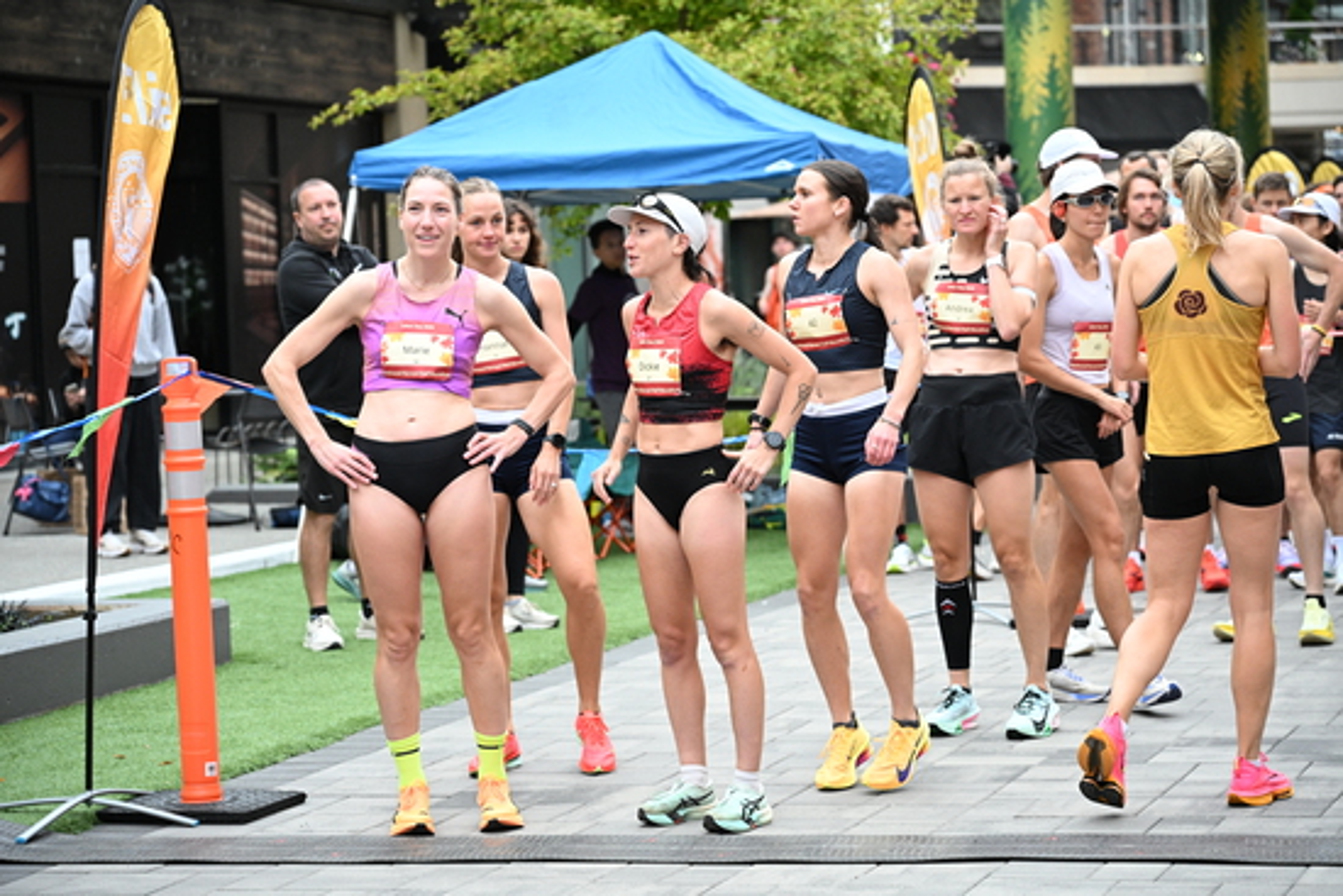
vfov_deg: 15.9
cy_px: 448
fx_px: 3209
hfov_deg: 23.6
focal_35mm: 86
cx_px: 672
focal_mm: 86
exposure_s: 1/500
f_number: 4
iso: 2500
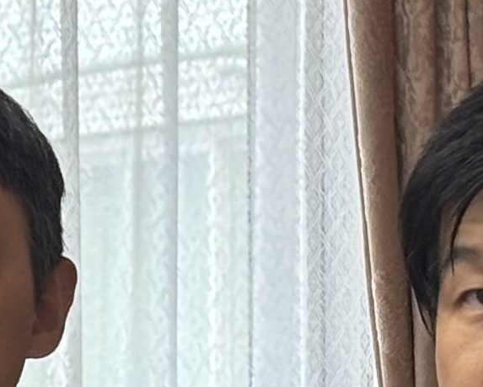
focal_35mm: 357
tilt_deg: -0.1
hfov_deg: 5.4
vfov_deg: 4.3
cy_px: 336
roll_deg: +0.2
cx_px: 148
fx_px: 5106
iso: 50
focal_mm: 5.96
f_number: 1.6
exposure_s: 1/112
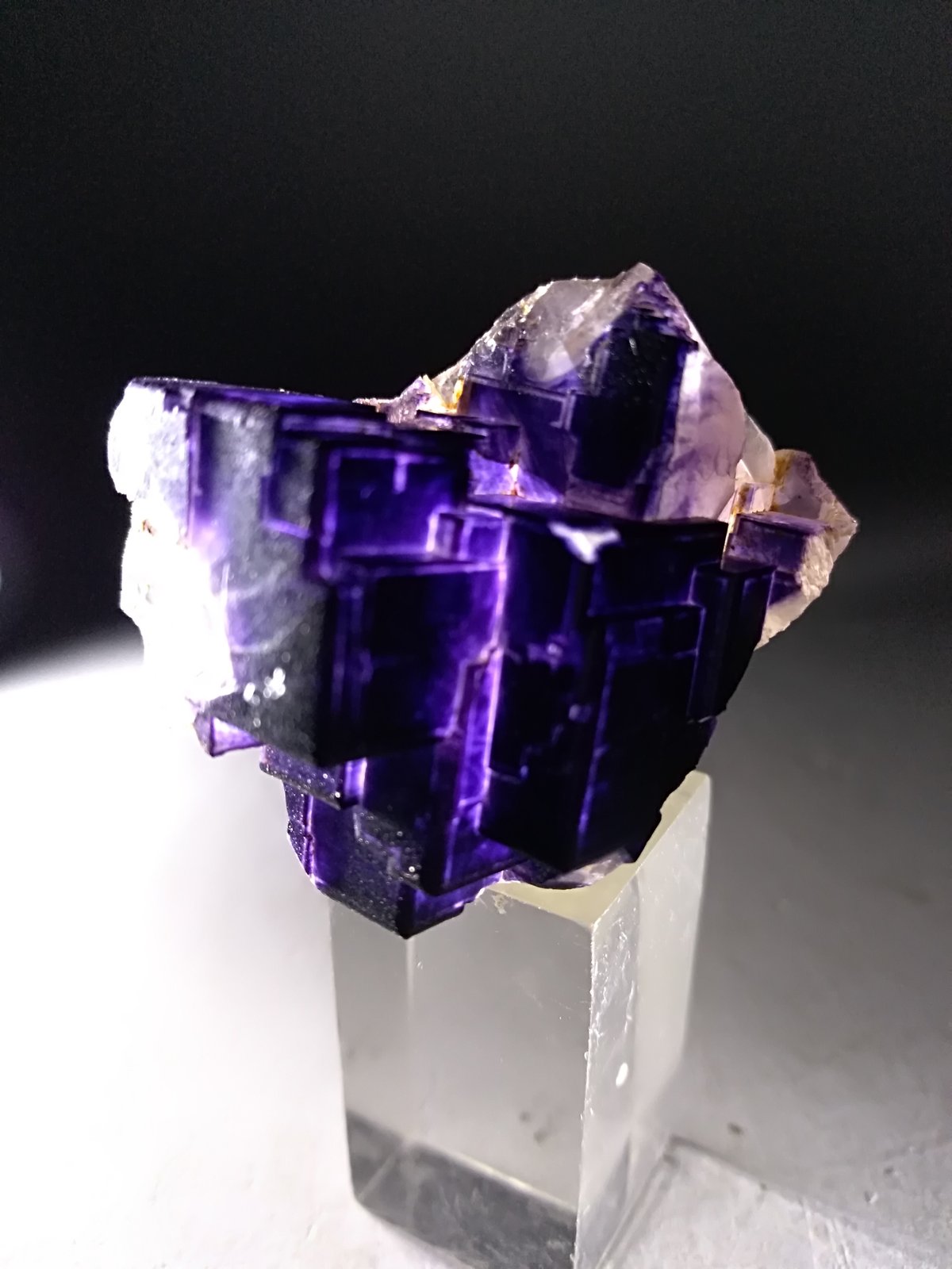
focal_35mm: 26
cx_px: 476
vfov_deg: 67.3
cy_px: 634
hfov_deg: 53.1
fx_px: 953
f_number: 2
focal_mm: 3.54
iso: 481
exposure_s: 1/30
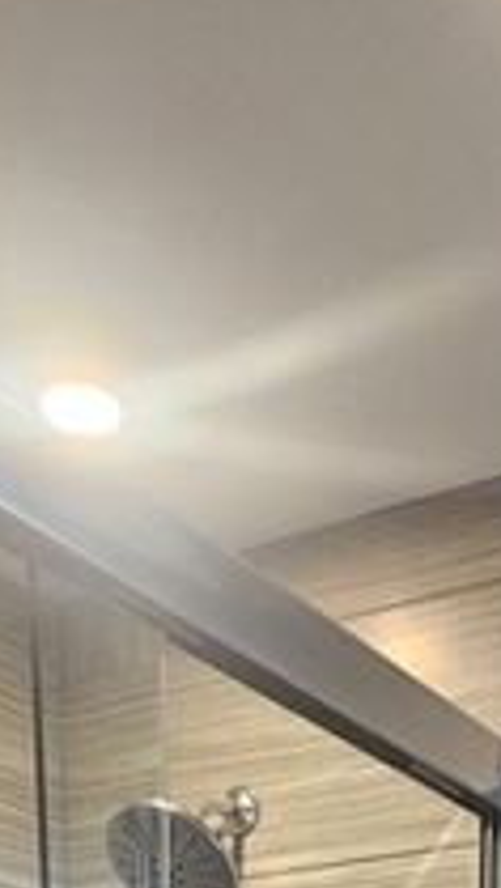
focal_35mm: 52
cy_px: 1500
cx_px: 357
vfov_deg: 24.2
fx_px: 1225
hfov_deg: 23.0
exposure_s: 1/60
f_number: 2.2
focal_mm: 2.2
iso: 320
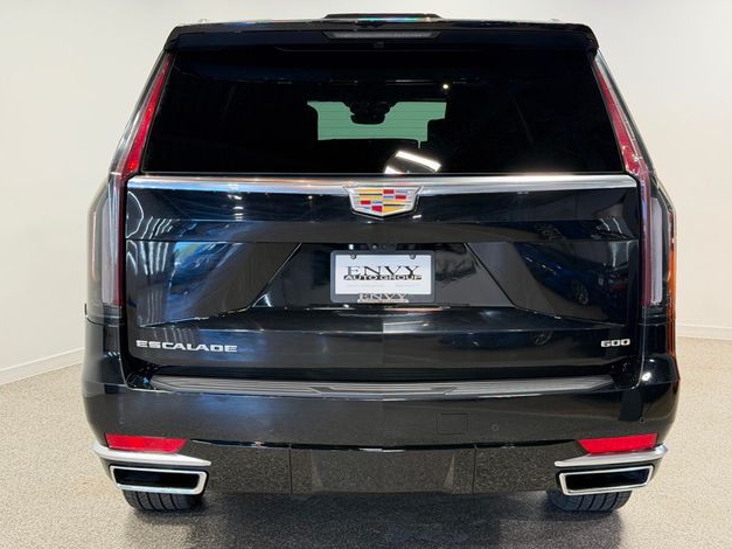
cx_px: 368
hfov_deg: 38.9
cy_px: 271
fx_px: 1036
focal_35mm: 49
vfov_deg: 29.7
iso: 125
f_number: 1.78
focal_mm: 6.76
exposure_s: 1/120
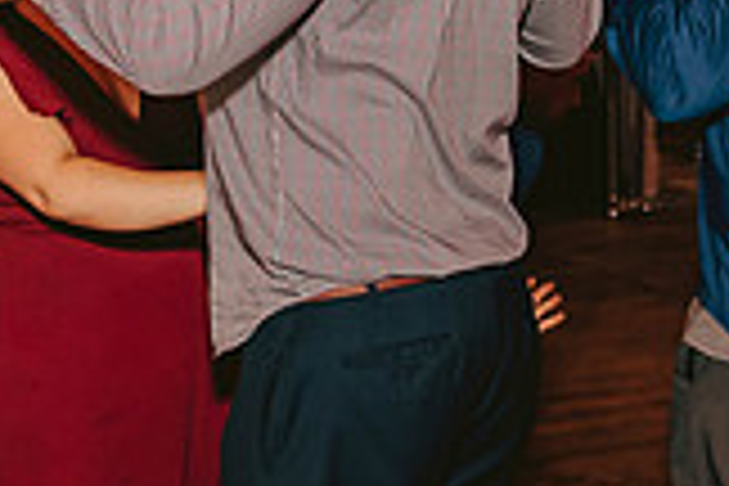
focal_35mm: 100
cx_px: 292
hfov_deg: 20.4
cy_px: 124
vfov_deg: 13.6
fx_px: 2025
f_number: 2.8
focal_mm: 28
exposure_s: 1/160
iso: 1000
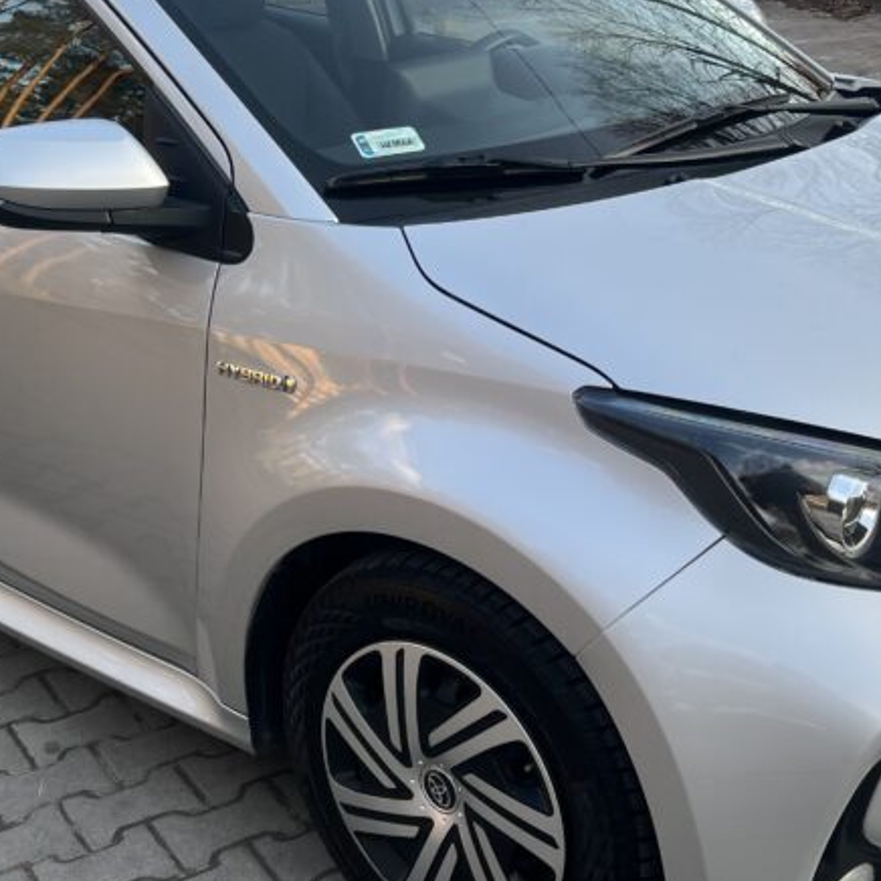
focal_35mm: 54
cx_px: 422
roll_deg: +2.0
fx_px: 1555
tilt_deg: -19.8
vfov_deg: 31.6
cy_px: 408
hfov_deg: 31.6
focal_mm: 5.7
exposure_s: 1/196
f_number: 1.5
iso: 40
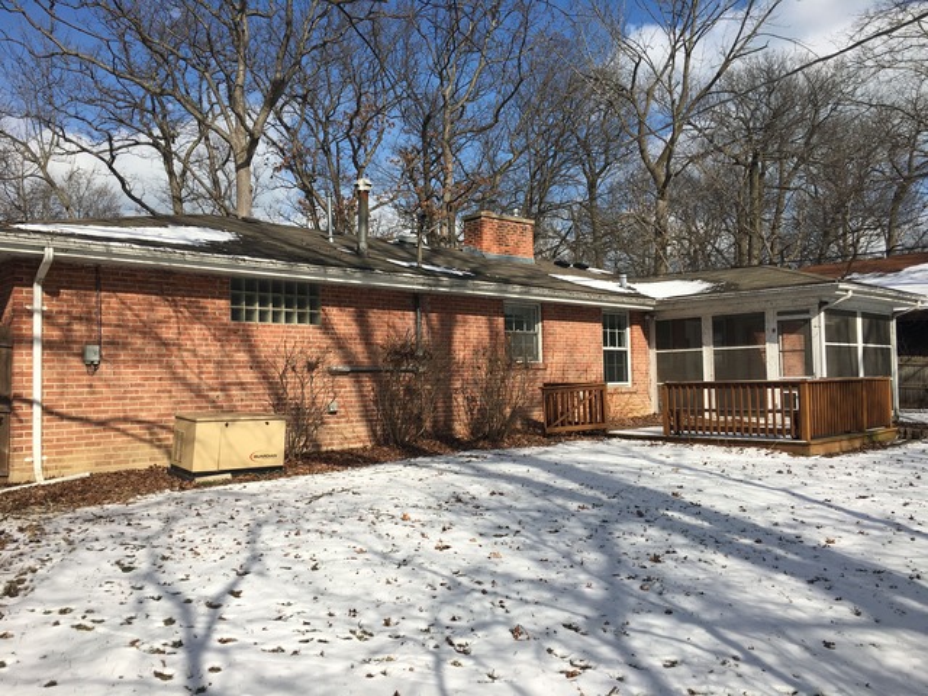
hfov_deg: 61.7
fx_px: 777
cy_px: 348
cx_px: 464
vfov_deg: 48.2
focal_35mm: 29
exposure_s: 1/2262
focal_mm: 4.15
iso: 25
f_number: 2.2
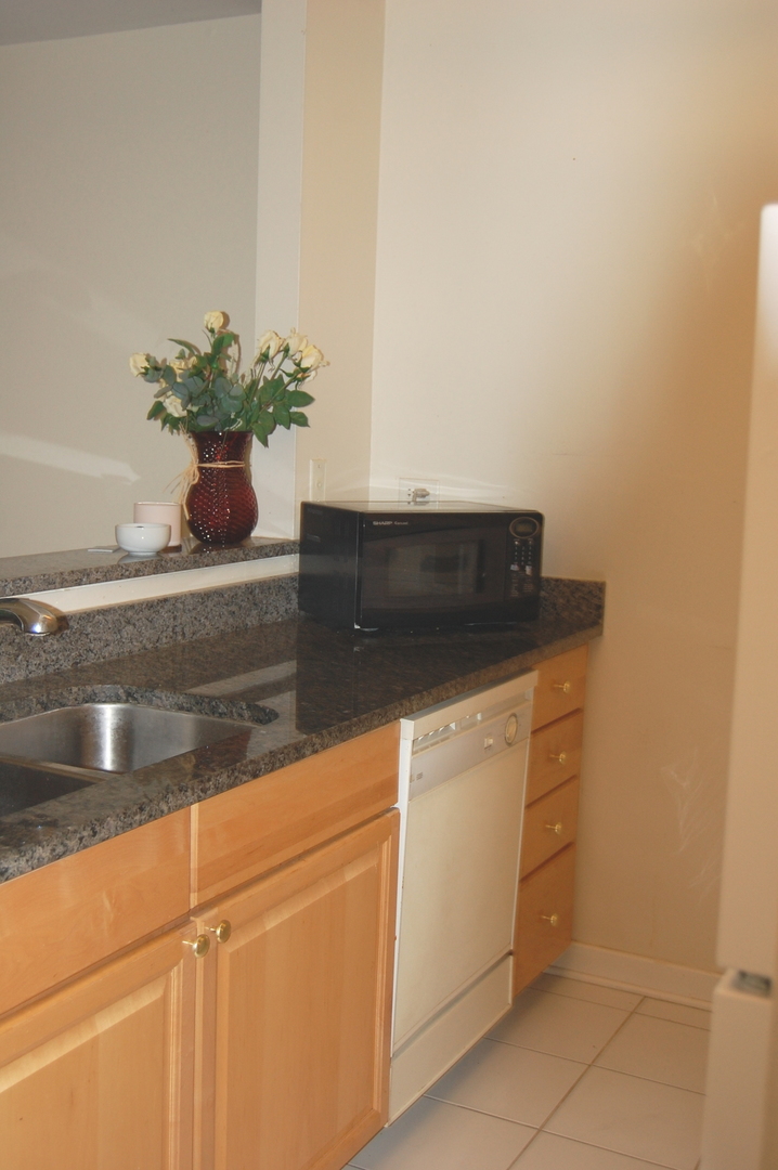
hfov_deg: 34.1
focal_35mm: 39
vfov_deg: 49.6
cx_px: 389
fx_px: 1267
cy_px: 585
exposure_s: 1/60
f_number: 4.2
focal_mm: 26
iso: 400
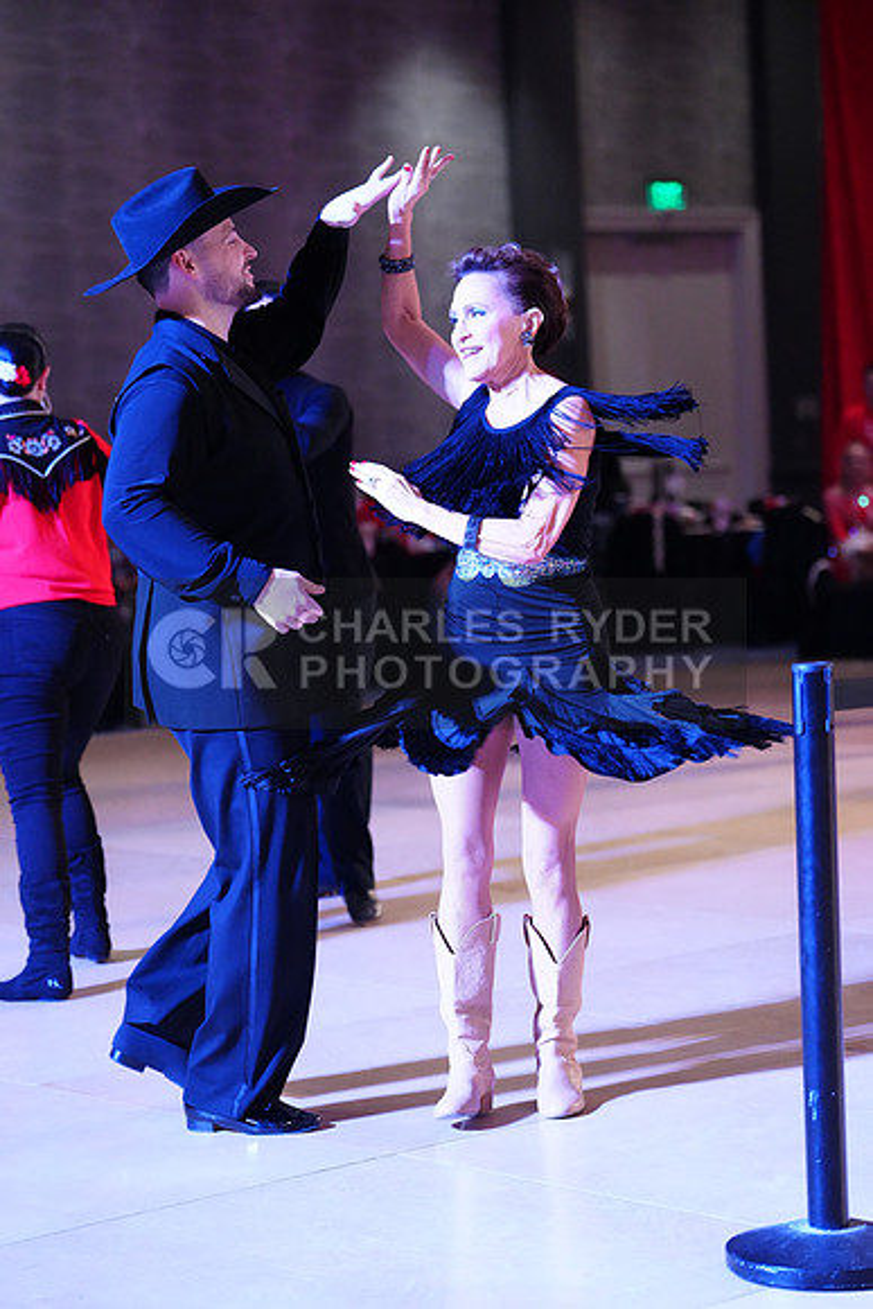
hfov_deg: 16.1
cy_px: 654
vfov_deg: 23.9
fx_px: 3090
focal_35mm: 85
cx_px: 436
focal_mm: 85
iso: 5000
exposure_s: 1/400
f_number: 2.8
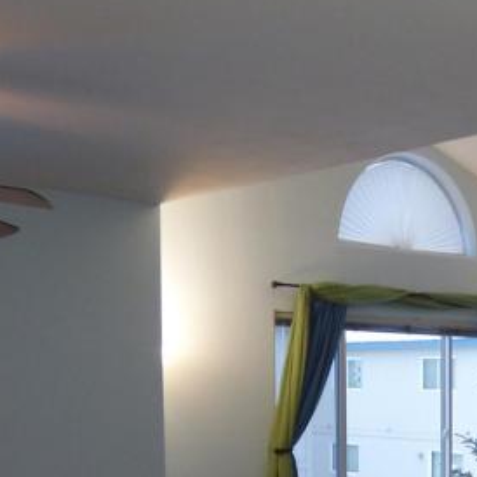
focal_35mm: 66
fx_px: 1029
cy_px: 534
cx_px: 430
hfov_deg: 25.3
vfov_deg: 24.3
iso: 200
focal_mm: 3.58
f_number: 2.8
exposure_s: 1/60
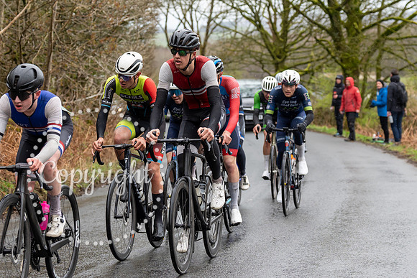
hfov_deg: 18.5
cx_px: 238
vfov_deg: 12.4
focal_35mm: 111
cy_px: 84
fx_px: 1282
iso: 800
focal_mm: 70
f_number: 3.5
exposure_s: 1/1000
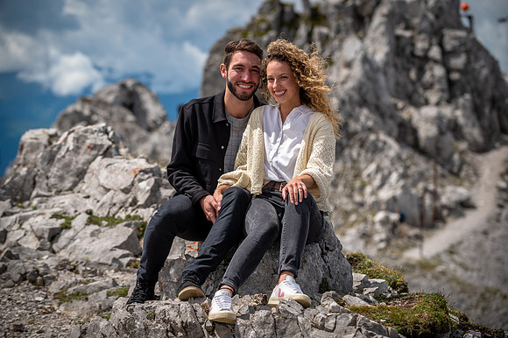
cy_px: 169
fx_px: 1481
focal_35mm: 105
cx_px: 254
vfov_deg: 13.0
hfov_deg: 19.5
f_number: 4
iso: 100
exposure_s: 1/2000
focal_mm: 105
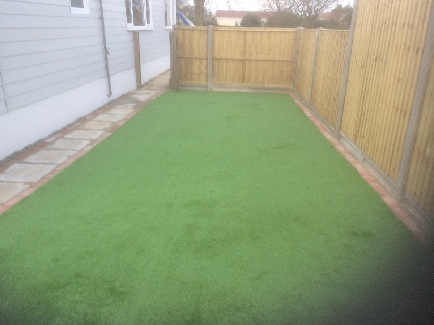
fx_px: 364
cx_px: 217
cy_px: 162
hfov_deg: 61.7
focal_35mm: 29
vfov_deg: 48.2
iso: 64
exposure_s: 1/100
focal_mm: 4.15
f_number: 2.2
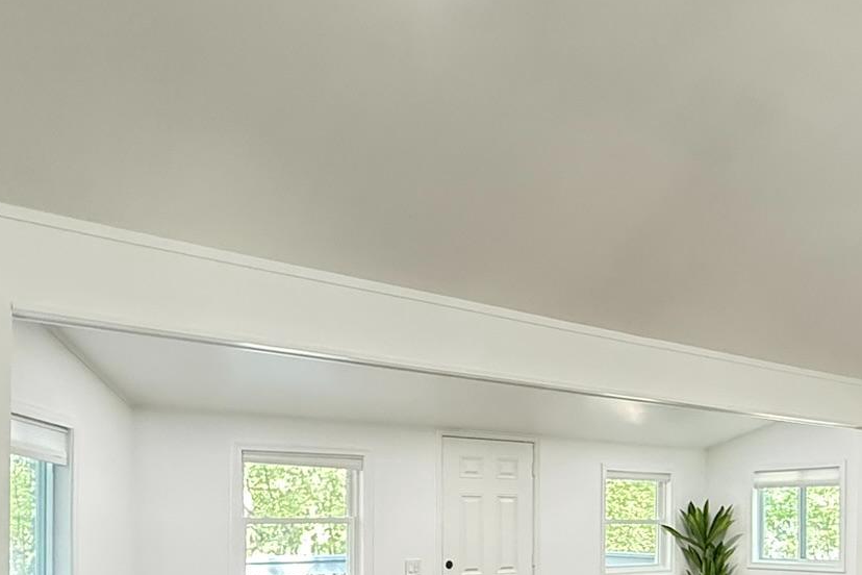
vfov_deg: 34.6
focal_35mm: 36
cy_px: 529
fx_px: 862
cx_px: 534
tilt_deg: -0.5
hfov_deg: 52.6
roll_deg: +0.0
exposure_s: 1/60
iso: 640
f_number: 2.2
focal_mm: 2.22
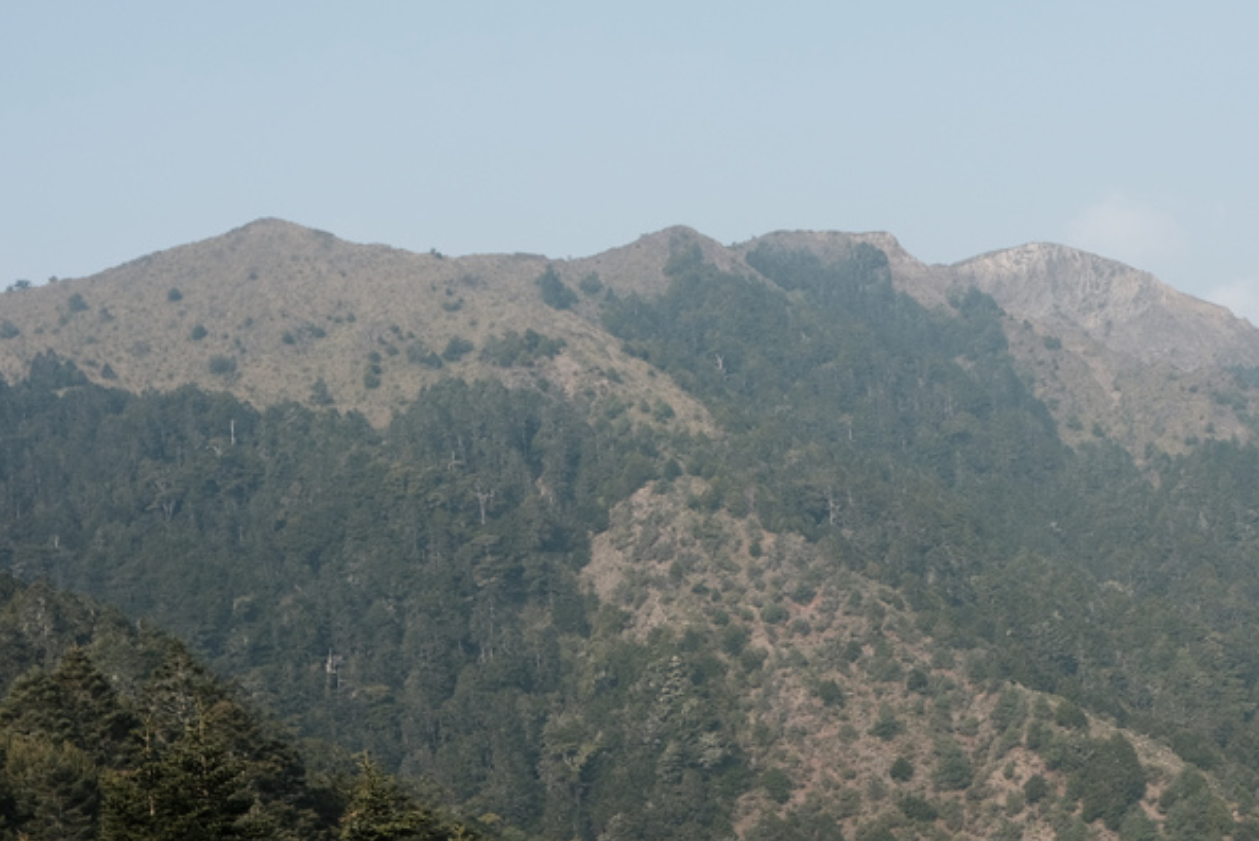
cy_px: 587
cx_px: 881
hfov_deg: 33.5
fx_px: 2064
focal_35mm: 59
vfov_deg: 22.9
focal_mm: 23
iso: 400
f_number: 5.6
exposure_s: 1/1250
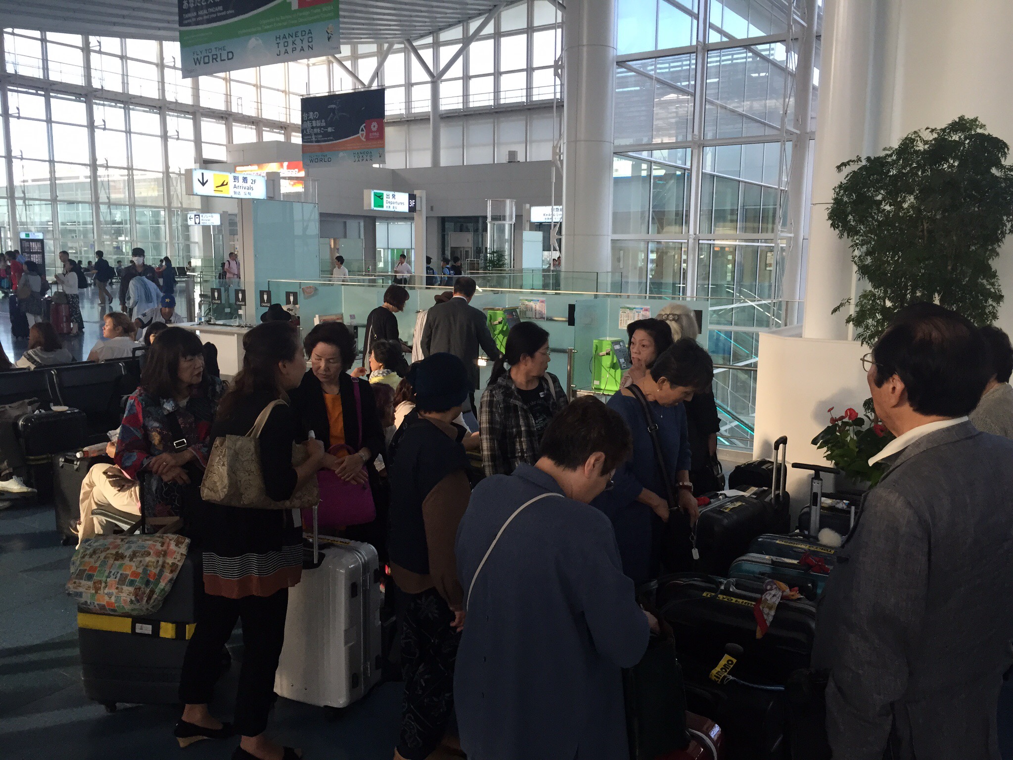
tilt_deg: -6.7
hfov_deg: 61.7
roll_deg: -1.9
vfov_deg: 48.2
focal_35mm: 29
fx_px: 849
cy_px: 380
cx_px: 506
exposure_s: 1/30
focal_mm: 4.15
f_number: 2.2
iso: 40
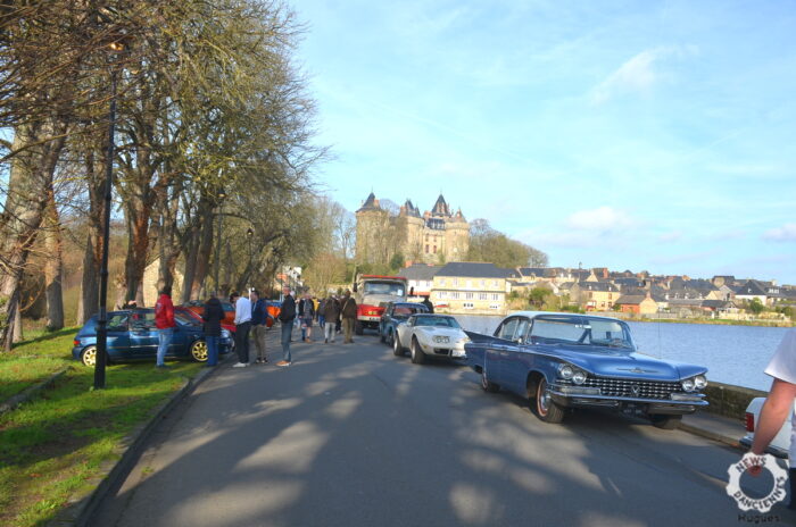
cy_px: 264
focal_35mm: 34
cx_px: 398
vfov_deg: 38.2
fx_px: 761
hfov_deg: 55.2
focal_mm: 23
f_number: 8
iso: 110
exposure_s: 1/250
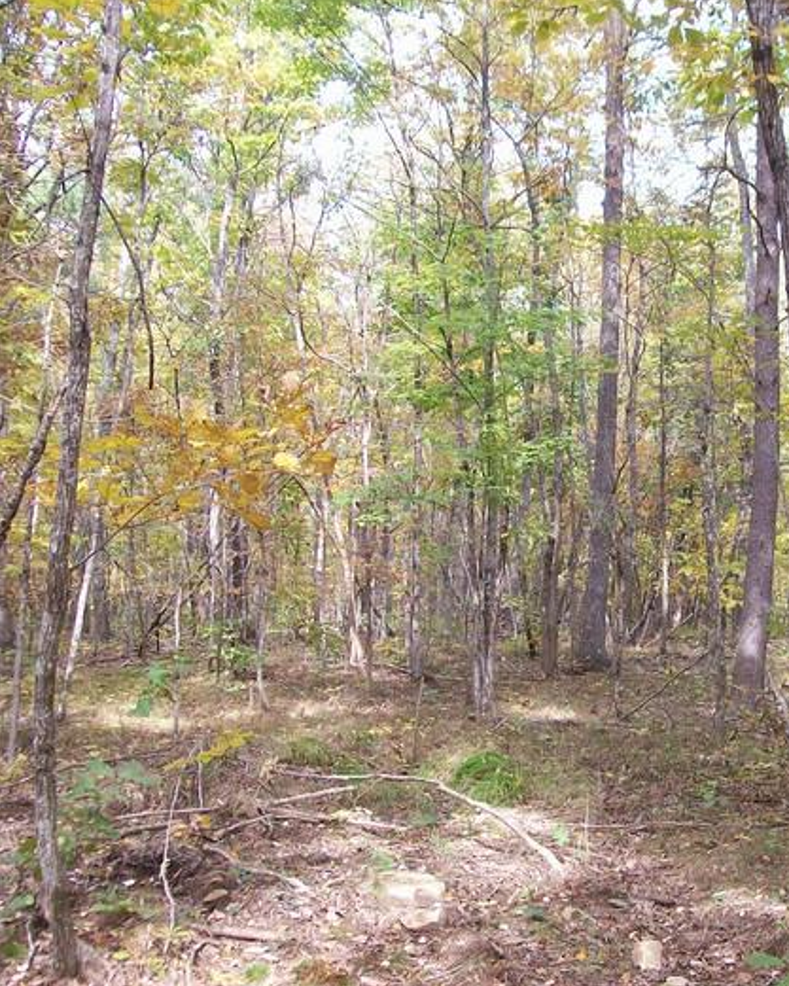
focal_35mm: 48
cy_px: 495
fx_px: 1401
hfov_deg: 31.1
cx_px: 551
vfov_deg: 38.8
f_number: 2.7
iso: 80
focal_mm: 6
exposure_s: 1/80.1
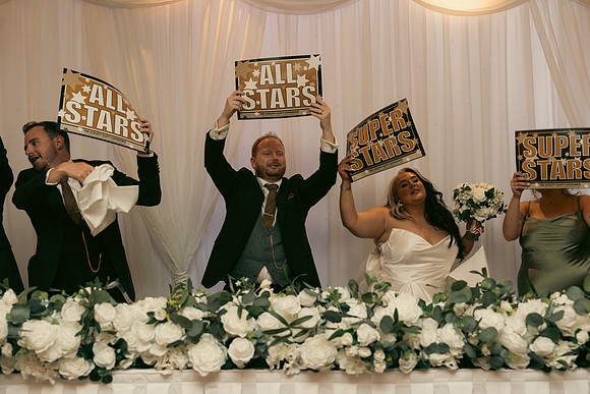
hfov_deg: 42.7
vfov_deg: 29.3
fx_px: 754
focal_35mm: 46
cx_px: 295
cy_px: 197
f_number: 3.5
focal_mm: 46
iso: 2500
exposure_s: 1/160
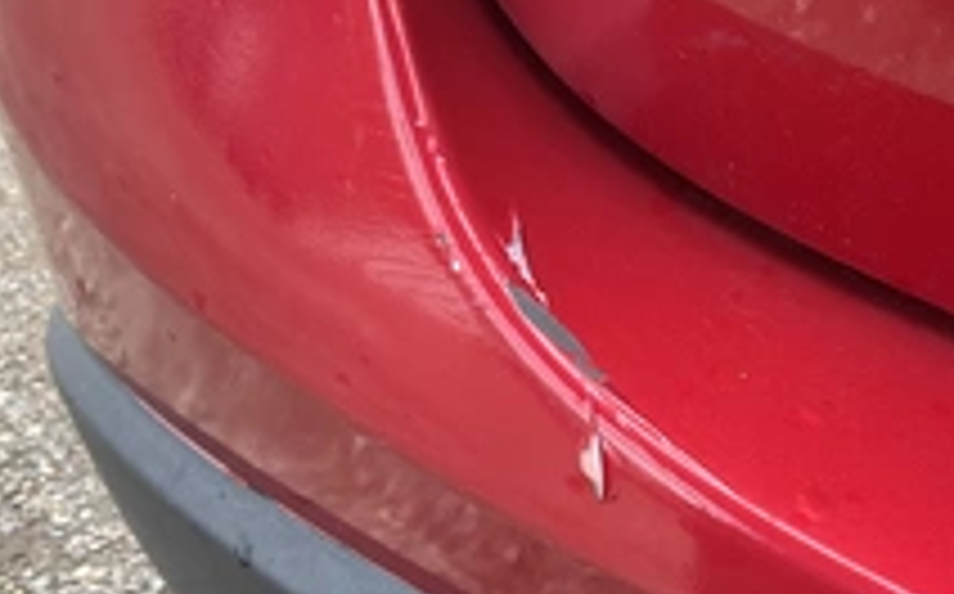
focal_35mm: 58
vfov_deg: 22.2
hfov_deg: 34.6
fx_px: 1506
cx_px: 675
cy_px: 387
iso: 20
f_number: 1.8
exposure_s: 1/193
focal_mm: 3
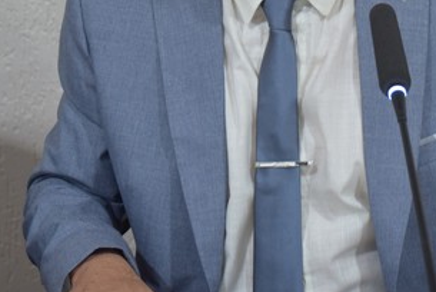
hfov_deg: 16.3
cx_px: 337
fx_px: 1515
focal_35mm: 125
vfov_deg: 10.9
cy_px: 13
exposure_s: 1/60
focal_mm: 34
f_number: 4
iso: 560
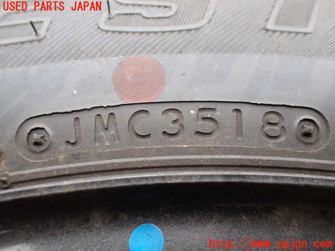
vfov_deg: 46.8
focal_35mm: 30
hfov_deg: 60.0
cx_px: 168
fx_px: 290
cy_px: 126
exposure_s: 1/125
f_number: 2.3
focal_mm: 5.4
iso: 200
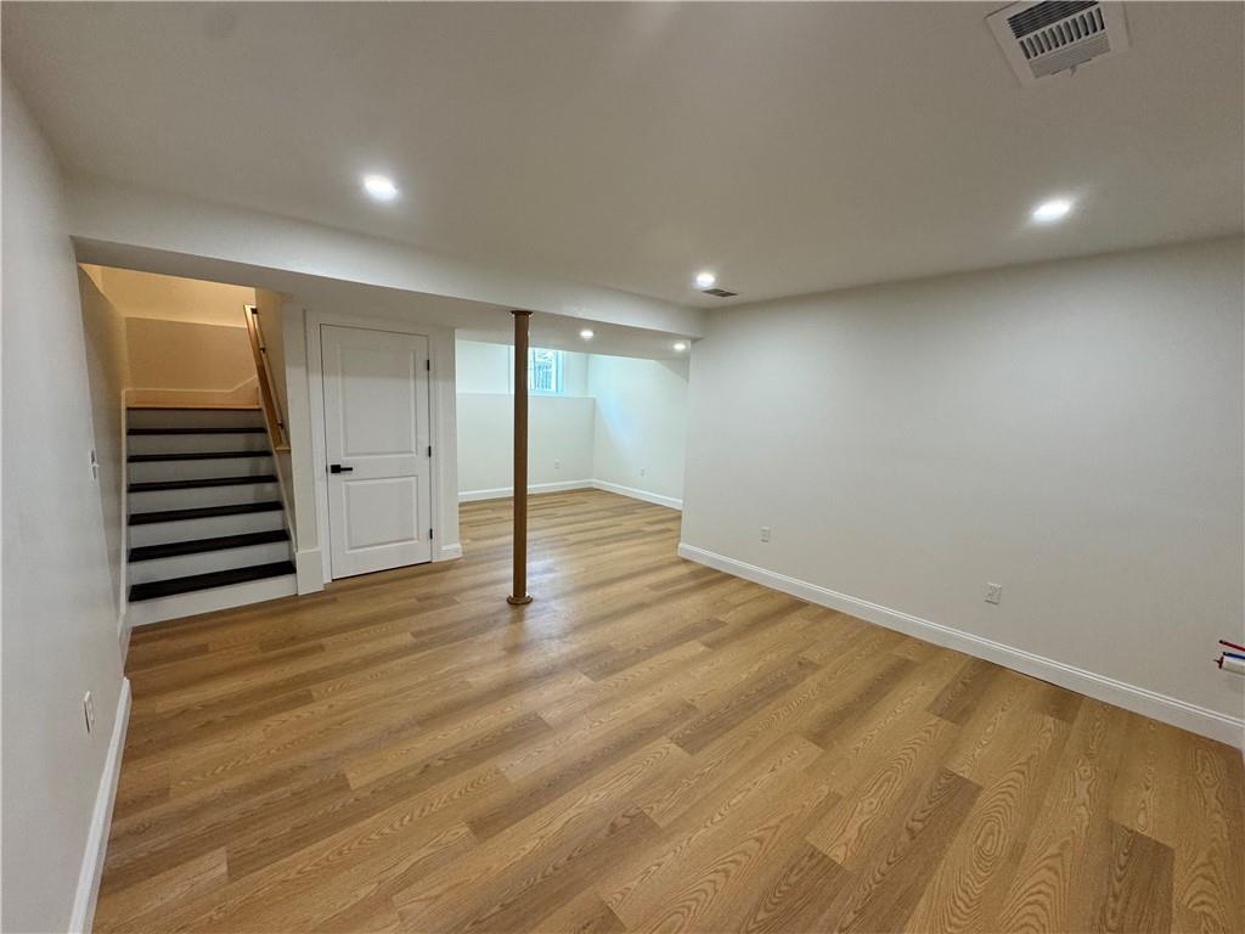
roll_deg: -1.9
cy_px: 467
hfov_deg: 102.1
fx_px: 504
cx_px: 622
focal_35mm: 14
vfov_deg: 85.7
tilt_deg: -8.3
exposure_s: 1/120
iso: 200
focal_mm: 2.22
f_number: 2.2
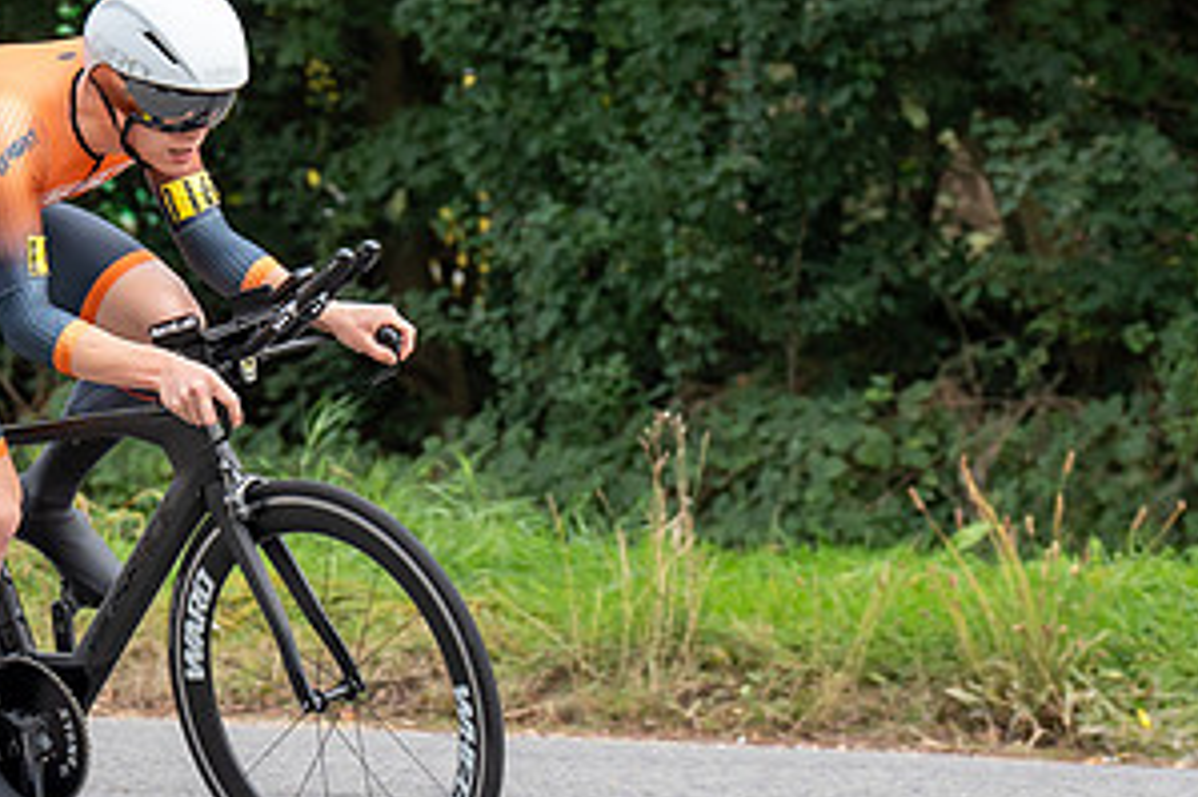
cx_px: 31
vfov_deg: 4.9
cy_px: 324
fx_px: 9346
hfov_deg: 7.3
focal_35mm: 281
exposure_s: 1/1000
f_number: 4
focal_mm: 93
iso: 640
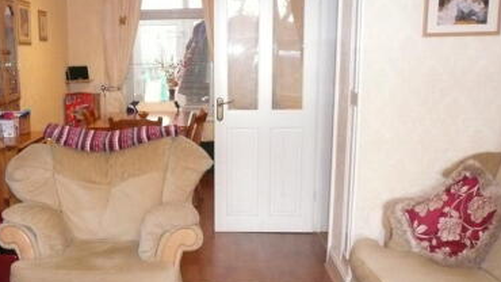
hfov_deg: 42.0
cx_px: 144
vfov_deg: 24.4
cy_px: 238
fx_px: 638
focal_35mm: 48
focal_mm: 4.6
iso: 400
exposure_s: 1/30
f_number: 2.8
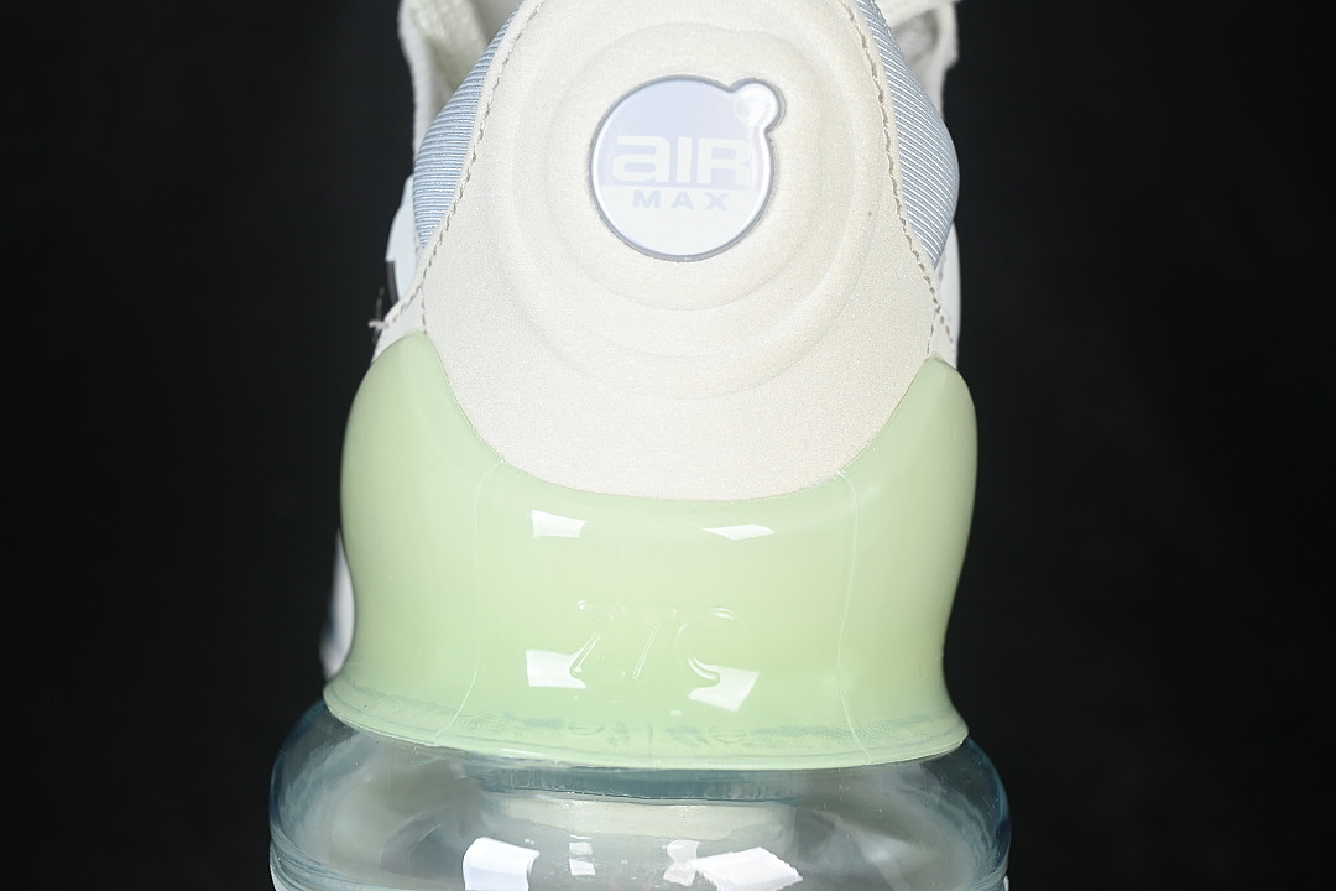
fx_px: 2783
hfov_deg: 27.0
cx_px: 668
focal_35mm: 75
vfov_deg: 18.2
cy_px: 446
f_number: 7.1
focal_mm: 50
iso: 160
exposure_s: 1/80
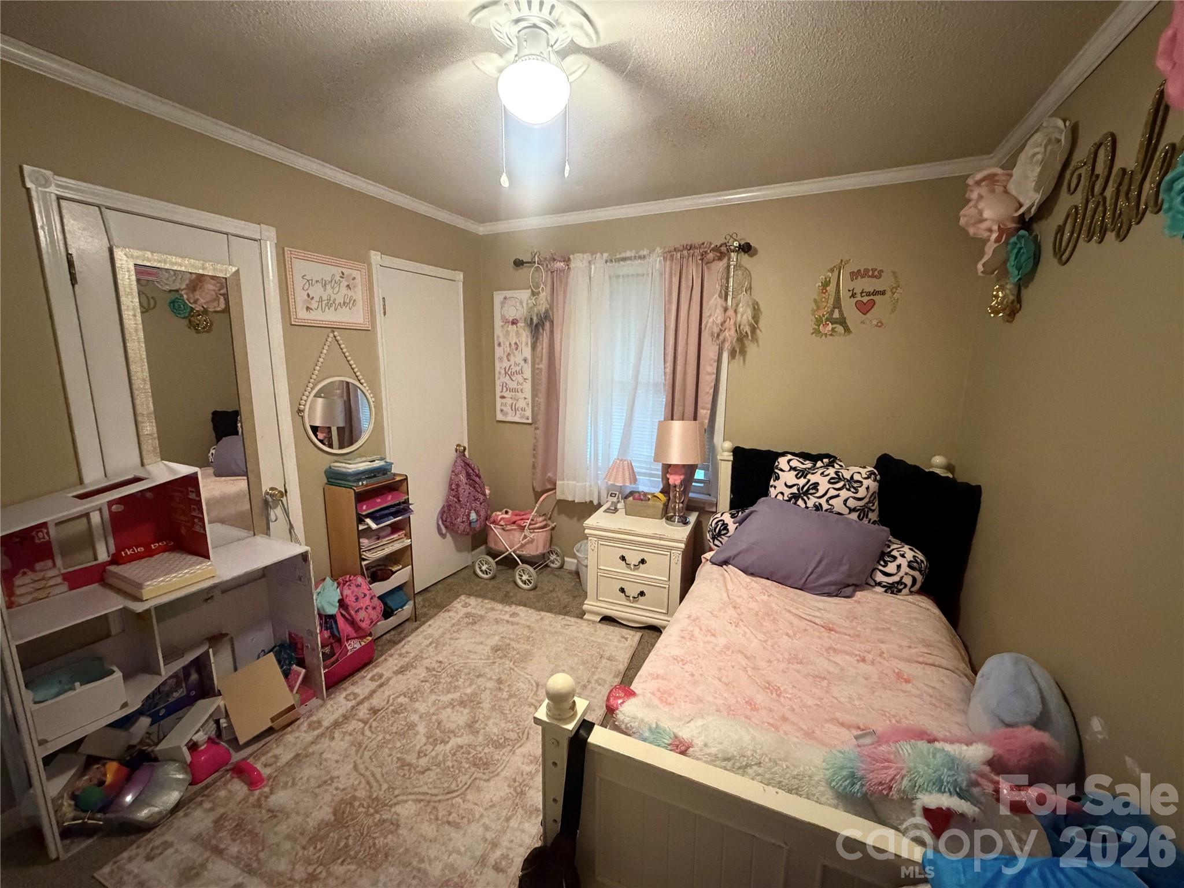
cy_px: 444
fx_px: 479
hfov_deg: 102.1
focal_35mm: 14
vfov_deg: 85.7
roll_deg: -0.9
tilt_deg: -9.2
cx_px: 592
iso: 1000
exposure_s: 1/40
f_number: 2.2
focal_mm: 2.22
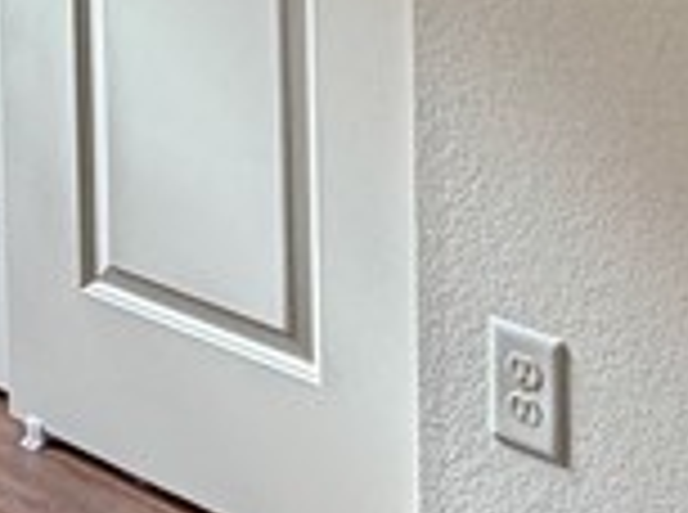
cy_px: -454
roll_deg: +1.0
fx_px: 1864
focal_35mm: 94
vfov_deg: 13.7
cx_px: -94
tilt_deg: -1.8
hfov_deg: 19.9
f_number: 2.2
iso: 160
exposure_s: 1/60
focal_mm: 2.22
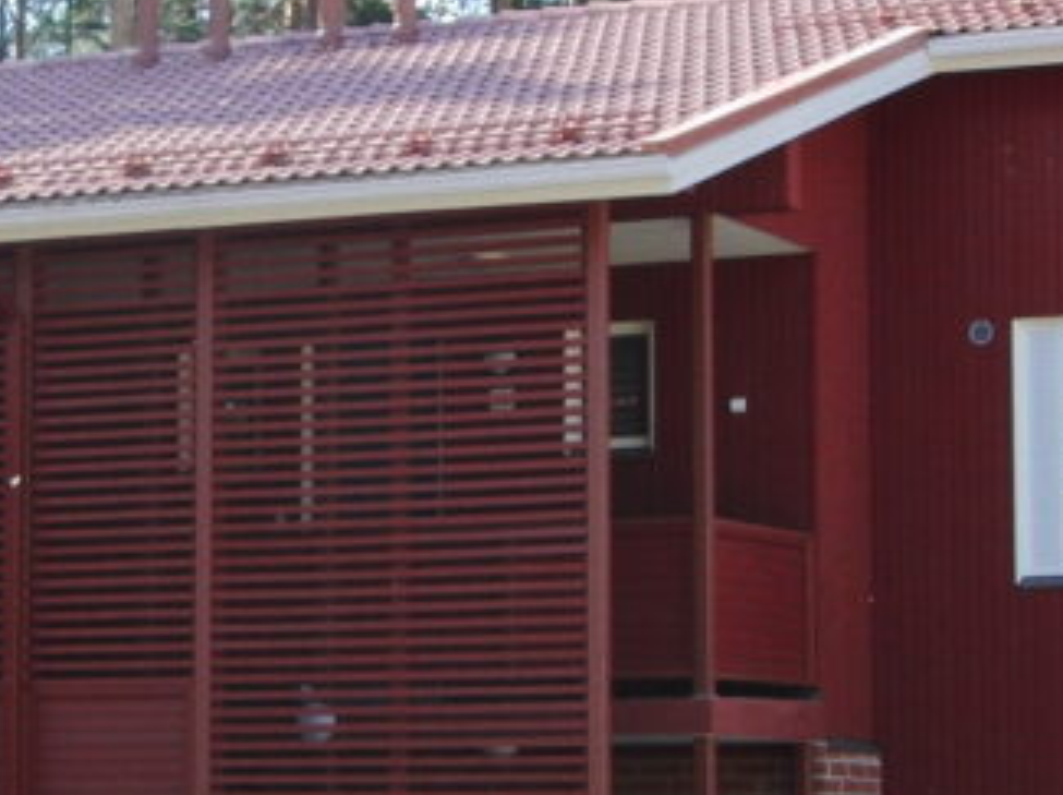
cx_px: 432
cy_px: 393
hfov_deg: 13.9
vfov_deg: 10.4
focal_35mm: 142
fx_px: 4356
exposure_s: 1/200
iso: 100
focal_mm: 7.9
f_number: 3.2
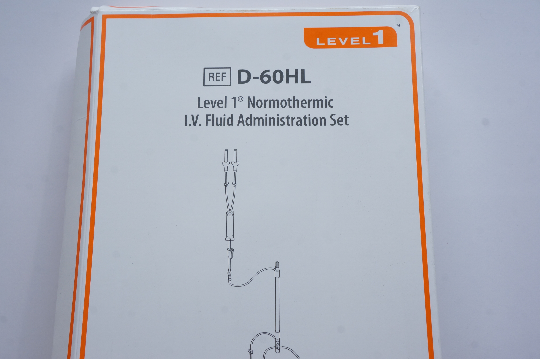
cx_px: 270
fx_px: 719
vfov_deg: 28.0
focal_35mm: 48
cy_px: 180
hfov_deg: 41.2
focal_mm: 32
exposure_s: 1/20
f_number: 11
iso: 400
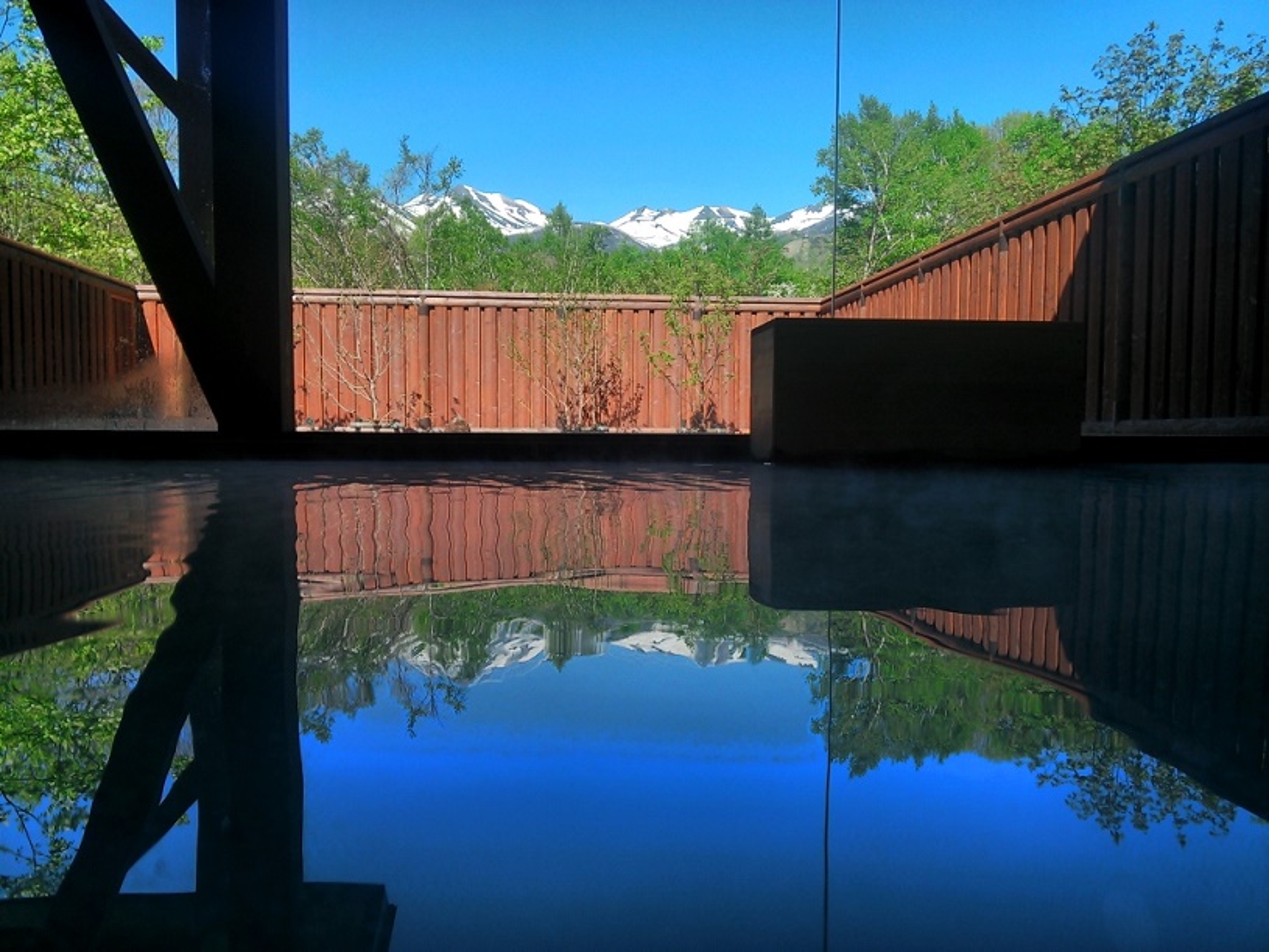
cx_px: 634
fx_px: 1026
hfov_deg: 63.5
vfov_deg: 49.7
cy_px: 476
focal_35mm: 28
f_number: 2.5
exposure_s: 1/298
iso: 32
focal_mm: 4.21
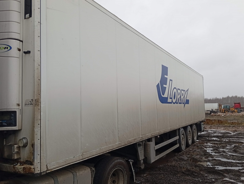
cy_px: 92
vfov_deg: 43.1
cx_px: 122
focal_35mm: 33
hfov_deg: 55.3
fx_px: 233
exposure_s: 1/163
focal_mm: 3.98
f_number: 1.8
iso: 50
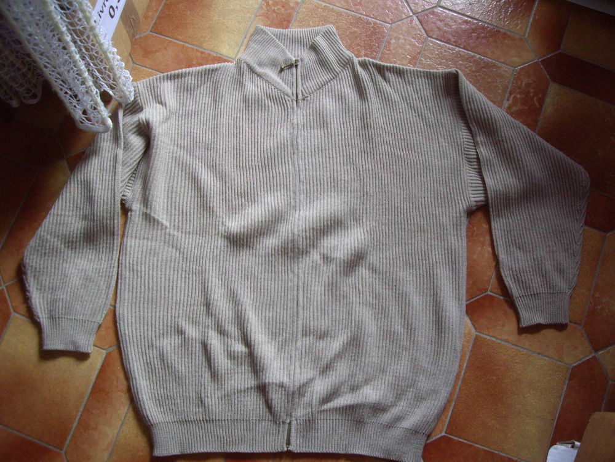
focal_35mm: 38
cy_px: 231
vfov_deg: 37.7
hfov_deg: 49.0
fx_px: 675
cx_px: 308
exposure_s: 1/25
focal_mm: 6.2
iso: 200
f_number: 2.7
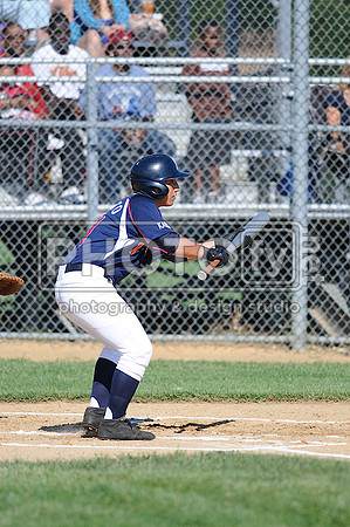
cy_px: 264
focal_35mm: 450
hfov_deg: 3.0
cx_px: 175
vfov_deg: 4.6
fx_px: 6577
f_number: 4
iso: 200
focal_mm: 300
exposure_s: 1/1600
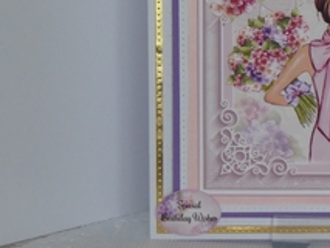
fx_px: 2356
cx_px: 342
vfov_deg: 6.0
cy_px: 32
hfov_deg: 8.0
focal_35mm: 247
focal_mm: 19
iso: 320
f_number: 5.1
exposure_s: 1/60
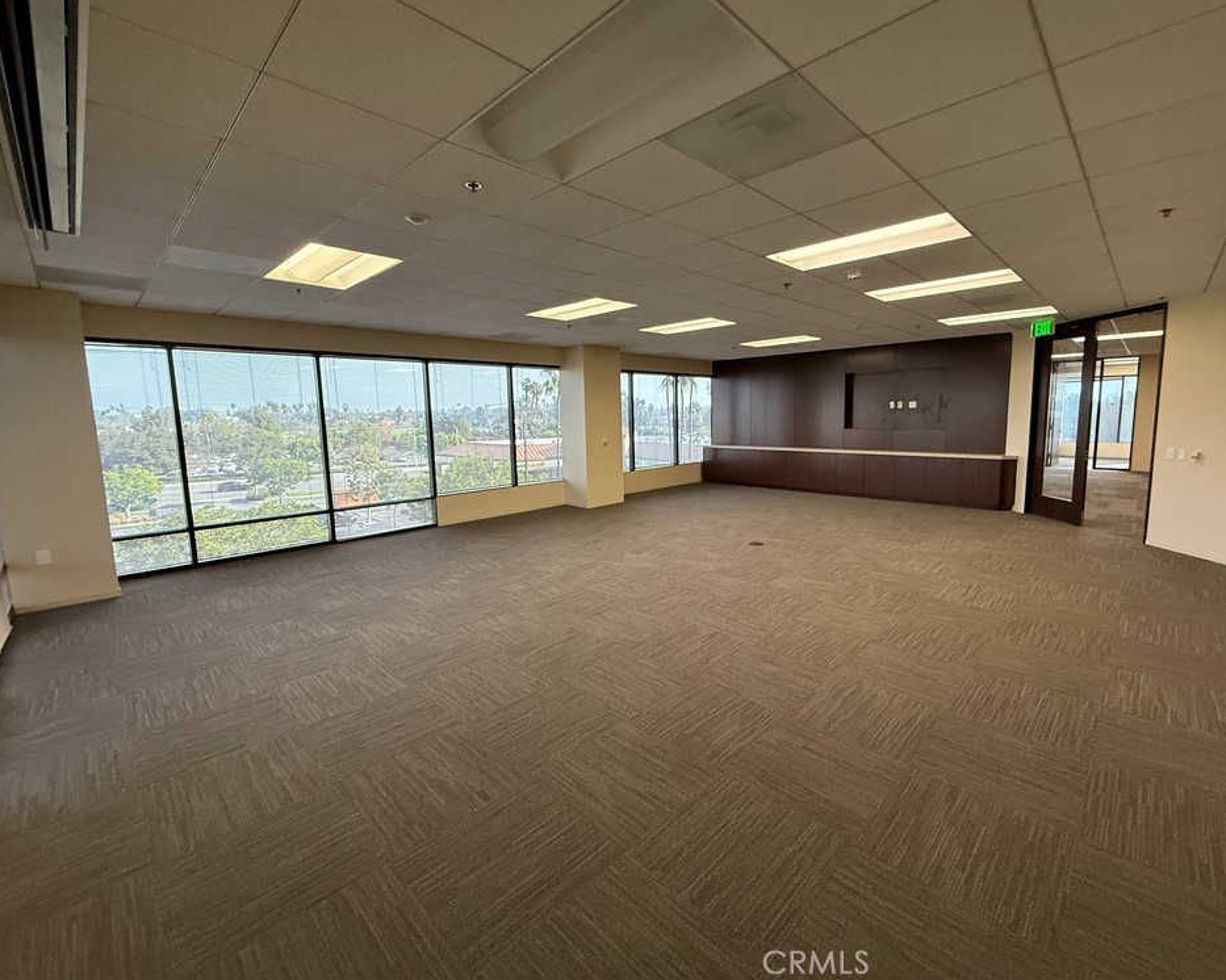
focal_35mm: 15
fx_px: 544
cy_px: 477
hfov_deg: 96.7
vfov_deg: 84.0
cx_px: 647
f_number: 2.2
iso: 400
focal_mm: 2.22
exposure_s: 1/120
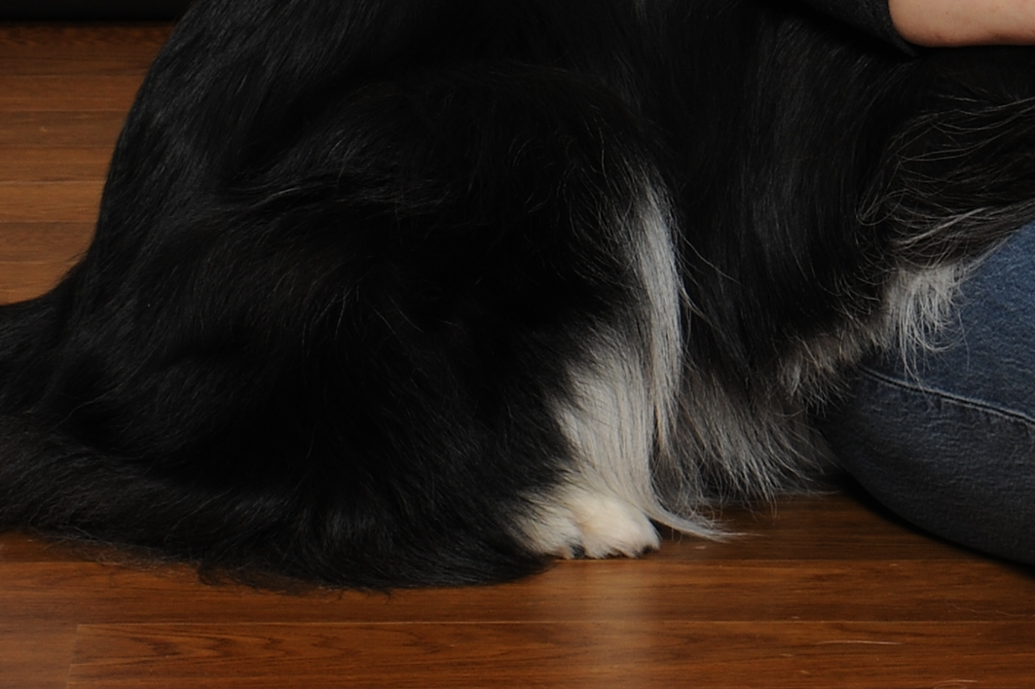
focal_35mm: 265
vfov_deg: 5.1
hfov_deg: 7.8
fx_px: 7616
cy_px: -395
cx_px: 828
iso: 200
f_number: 13
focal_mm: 62
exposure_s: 1/160
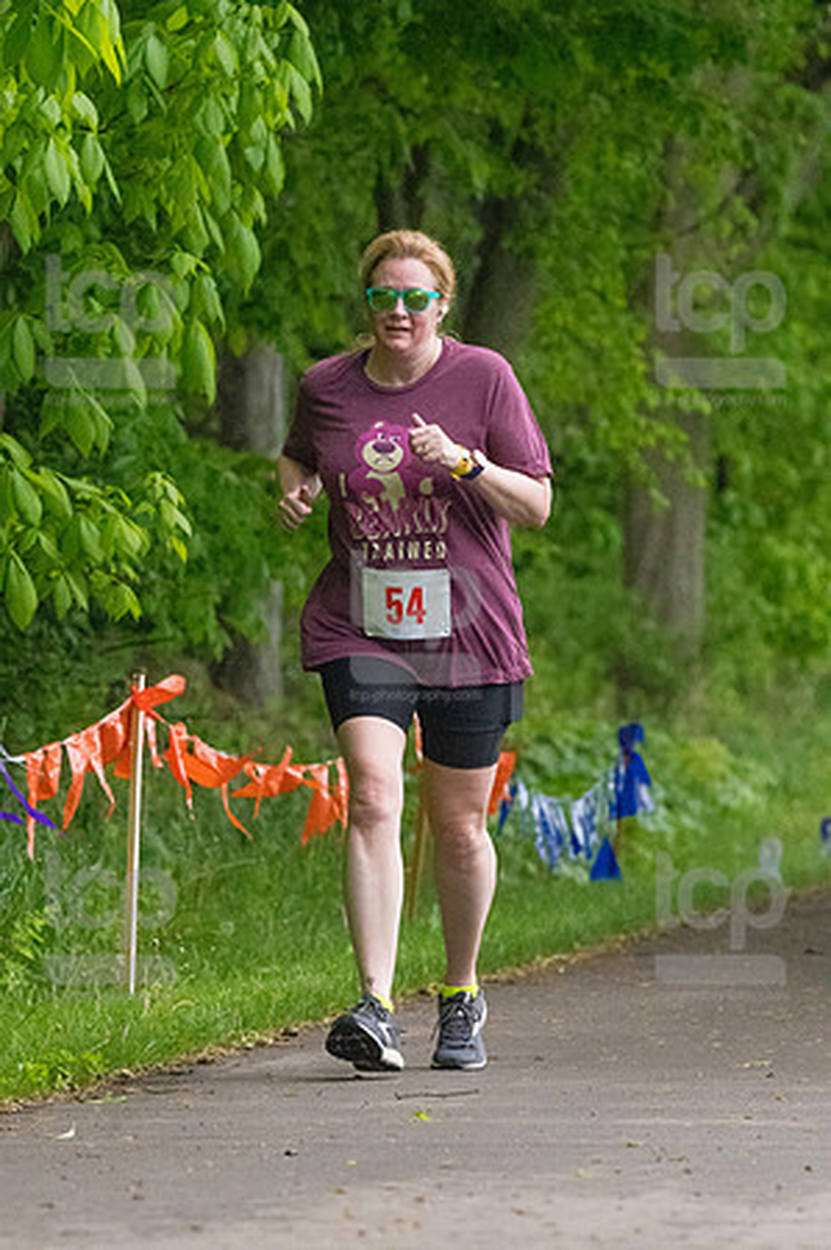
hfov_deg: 4.6
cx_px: 416
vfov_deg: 6.9
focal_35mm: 300
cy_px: 625
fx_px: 10411
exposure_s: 1/1250
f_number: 5.6
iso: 6400
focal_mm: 200
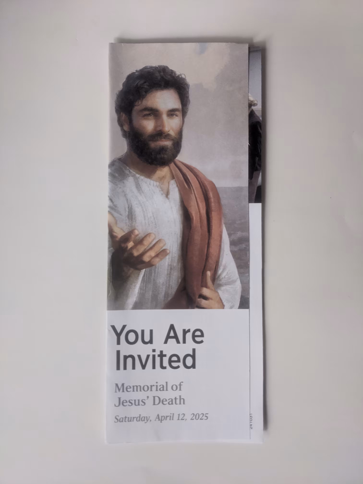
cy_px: 242
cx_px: 182
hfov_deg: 51.4
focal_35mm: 27
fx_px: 378
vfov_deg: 65.3
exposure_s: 1/24
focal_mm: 4.38
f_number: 1.73
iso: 94
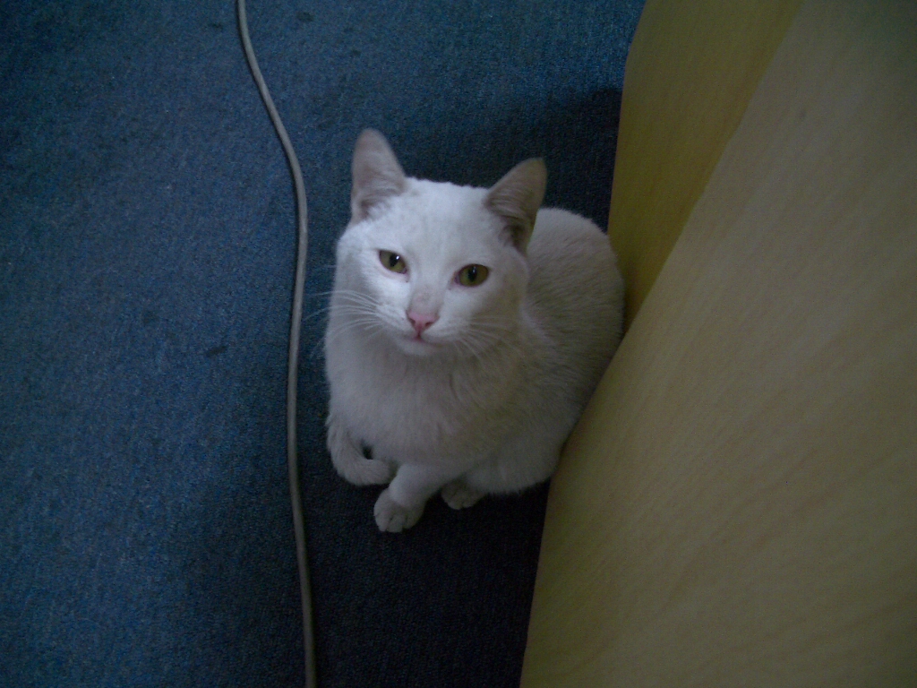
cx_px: 458
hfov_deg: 52.6
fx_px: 927
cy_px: 344
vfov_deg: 40.7
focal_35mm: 35
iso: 100
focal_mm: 5.8
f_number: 2.6
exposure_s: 1/8
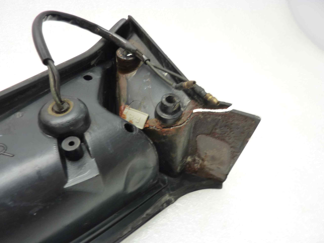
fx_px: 234
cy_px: 122
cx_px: 162
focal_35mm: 25
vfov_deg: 54.9
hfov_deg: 69.4
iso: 125
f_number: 3.3
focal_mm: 4.1
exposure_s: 1/8
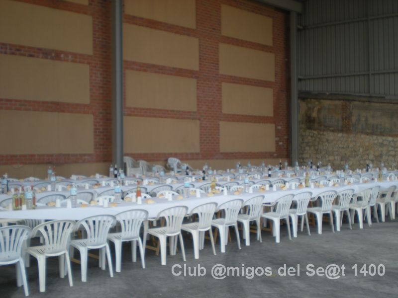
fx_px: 506
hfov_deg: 42.9
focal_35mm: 44
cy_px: 149
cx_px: 199
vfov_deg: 32.9
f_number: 3.5
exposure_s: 1/231
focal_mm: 7.4
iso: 64
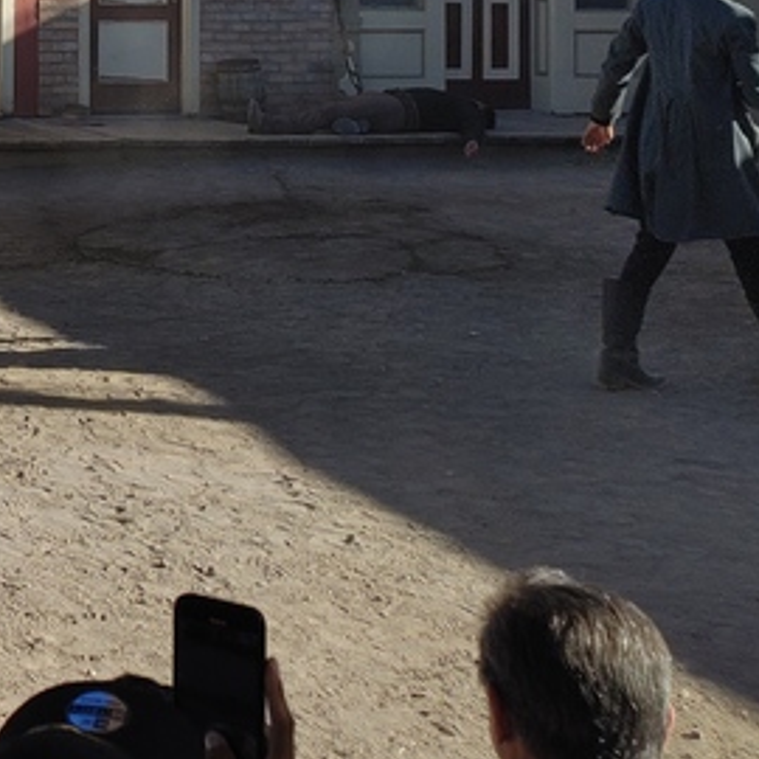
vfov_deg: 19.1
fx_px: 2133
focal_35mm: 86
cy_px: -149
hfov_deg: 17.8
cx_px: -424
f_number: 1.8
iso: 50
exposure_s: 1/2273
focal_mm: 5.58
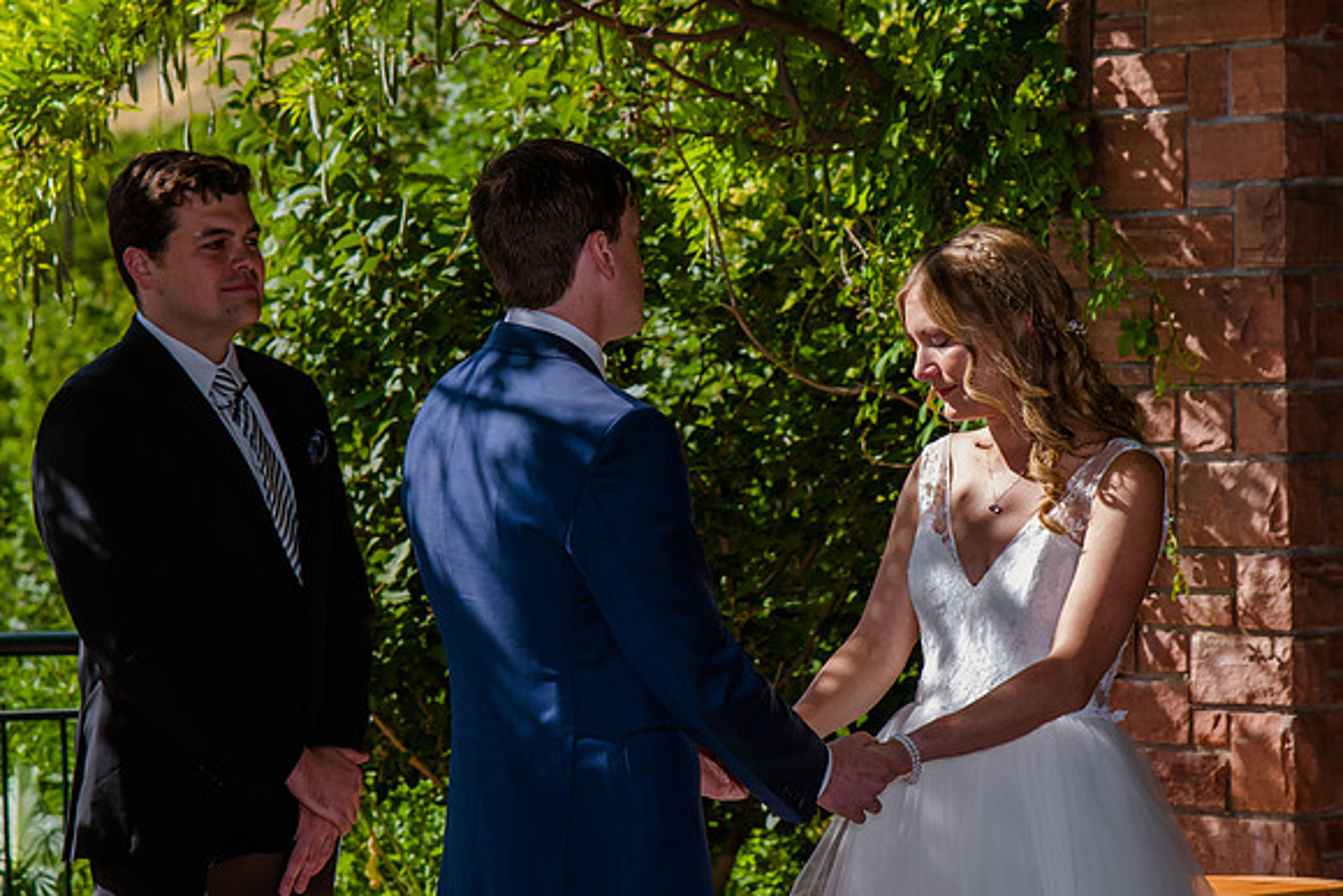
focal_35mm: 142
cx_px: 679
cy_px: 427
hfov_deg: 14.5
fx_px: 5292
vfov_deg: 9.7
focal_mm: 92
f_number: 6.3
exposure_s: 1/250
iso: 200
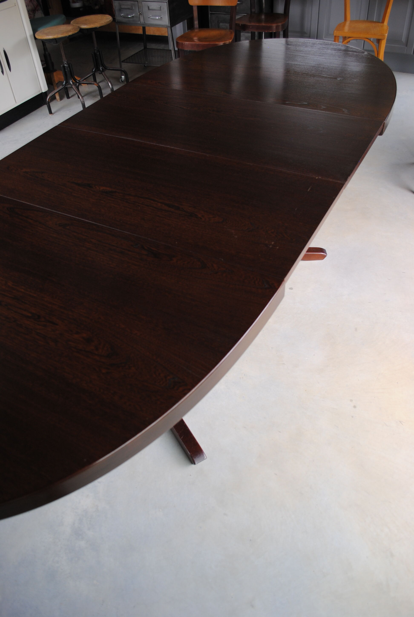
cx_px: 207
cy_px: 308
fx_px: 464
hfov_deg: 48.1
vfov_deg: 67.3
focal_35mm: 27
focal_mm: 18
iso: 200
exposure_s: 1/40
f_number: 3.5
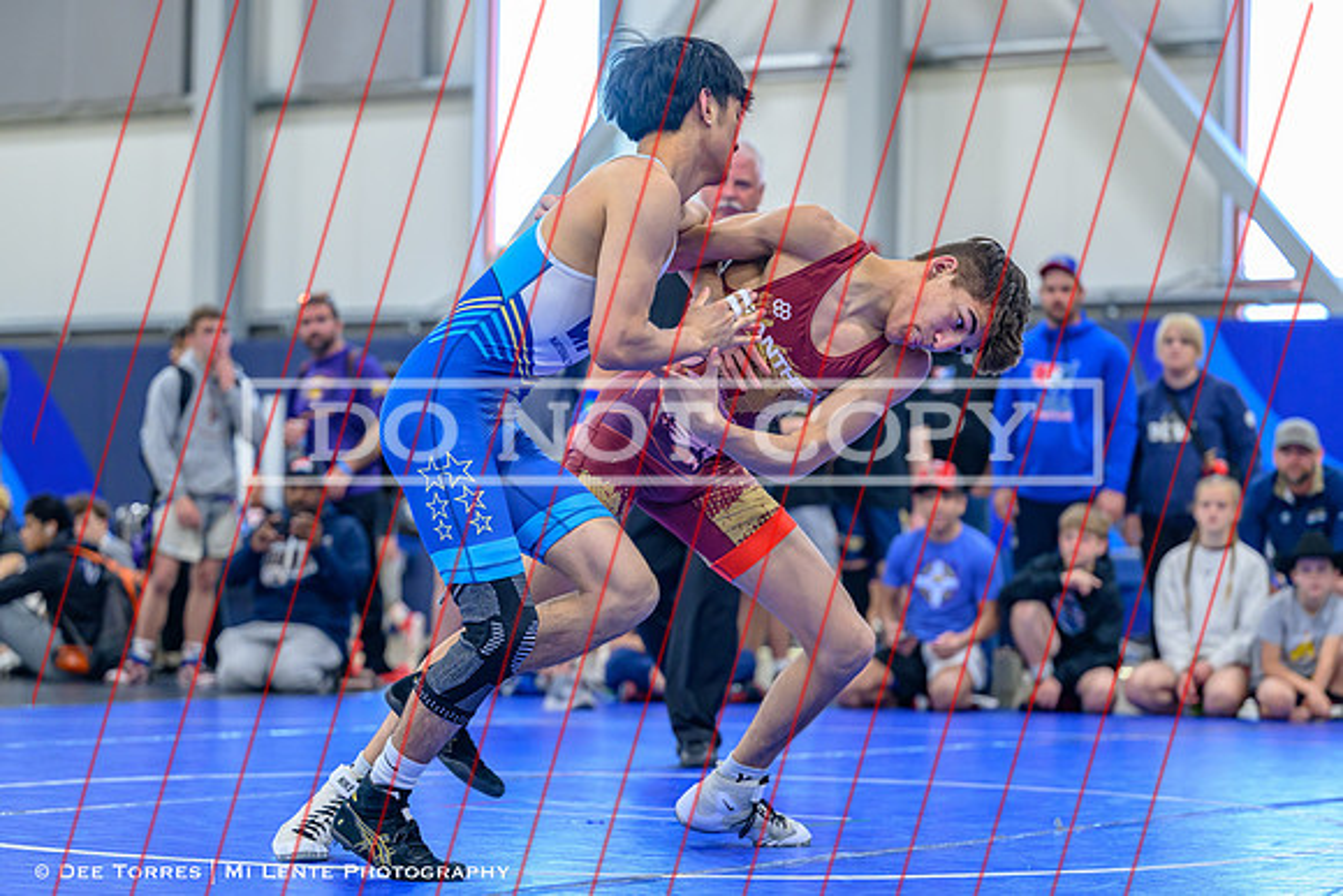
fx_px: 3648
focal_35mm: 98
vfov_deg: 14.0
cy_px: 497
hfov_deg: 20.9
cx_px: 613
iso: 2000
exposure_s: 1/640
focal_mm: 86
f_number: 2.8
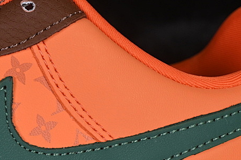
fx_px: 1191
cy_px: 156
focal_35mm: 178
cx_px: 13
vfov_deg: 7.7
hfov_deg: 11.5
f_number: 6.3
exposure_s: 1/60
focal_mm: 50
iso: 160
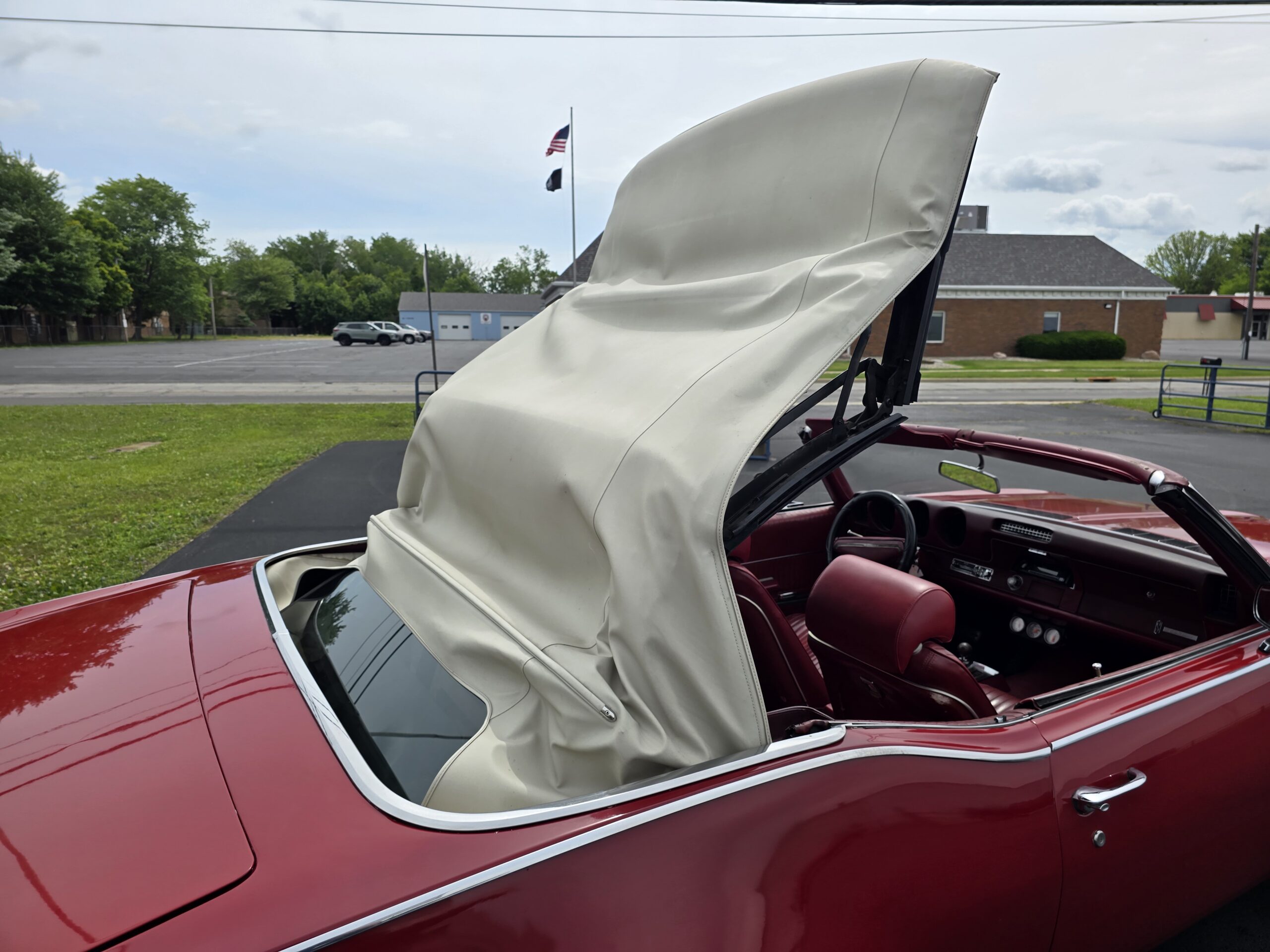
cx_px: 635
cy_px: 476
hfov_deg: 73.9
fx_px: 844
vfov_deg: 58.9
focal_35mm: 23
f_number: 1.7
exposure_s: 1/799
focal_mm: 6.3
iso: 12
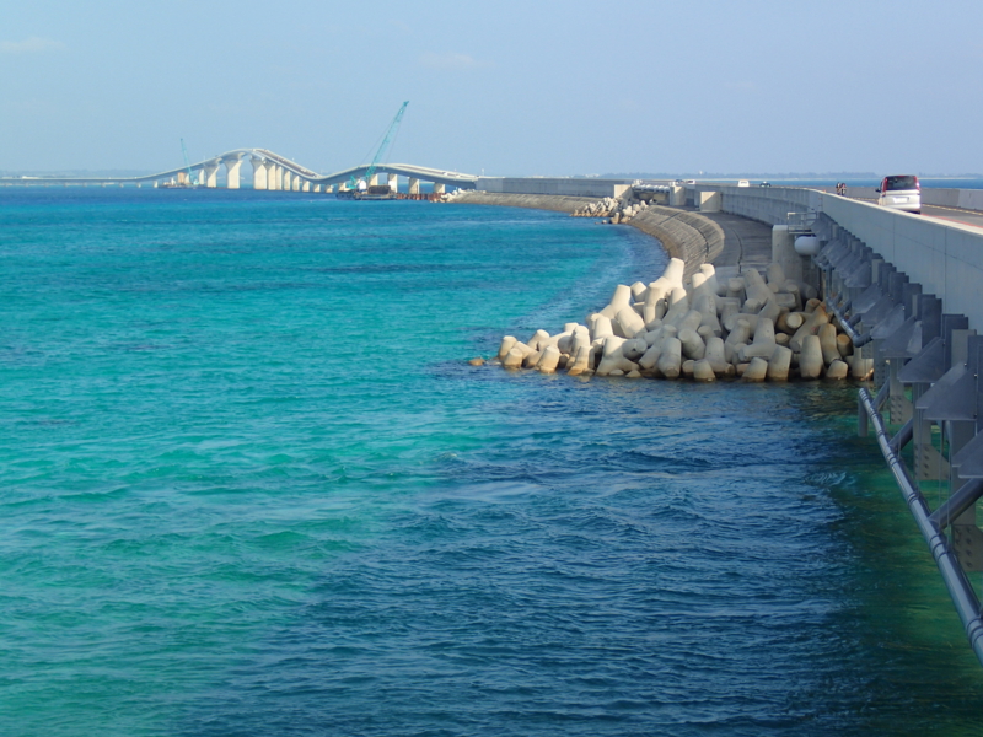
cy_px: 368
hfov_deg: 26.3
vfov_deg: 19.9
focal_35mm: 74
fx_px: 2101
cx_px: 492
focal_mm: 13.47
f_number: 5.6
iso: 100
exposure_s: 1/320
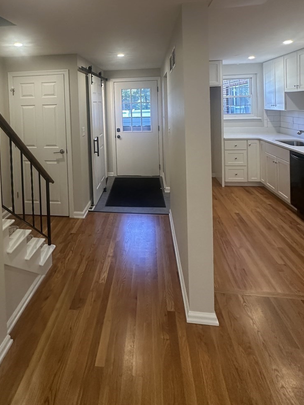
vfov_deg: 72.2
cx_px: 111
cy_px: 112
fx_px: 258
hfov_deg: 60.2
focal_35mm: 22
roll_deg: -0.3
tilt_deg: -1.2
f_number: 2.2
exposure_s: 1/120
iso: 250
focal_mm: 2.22
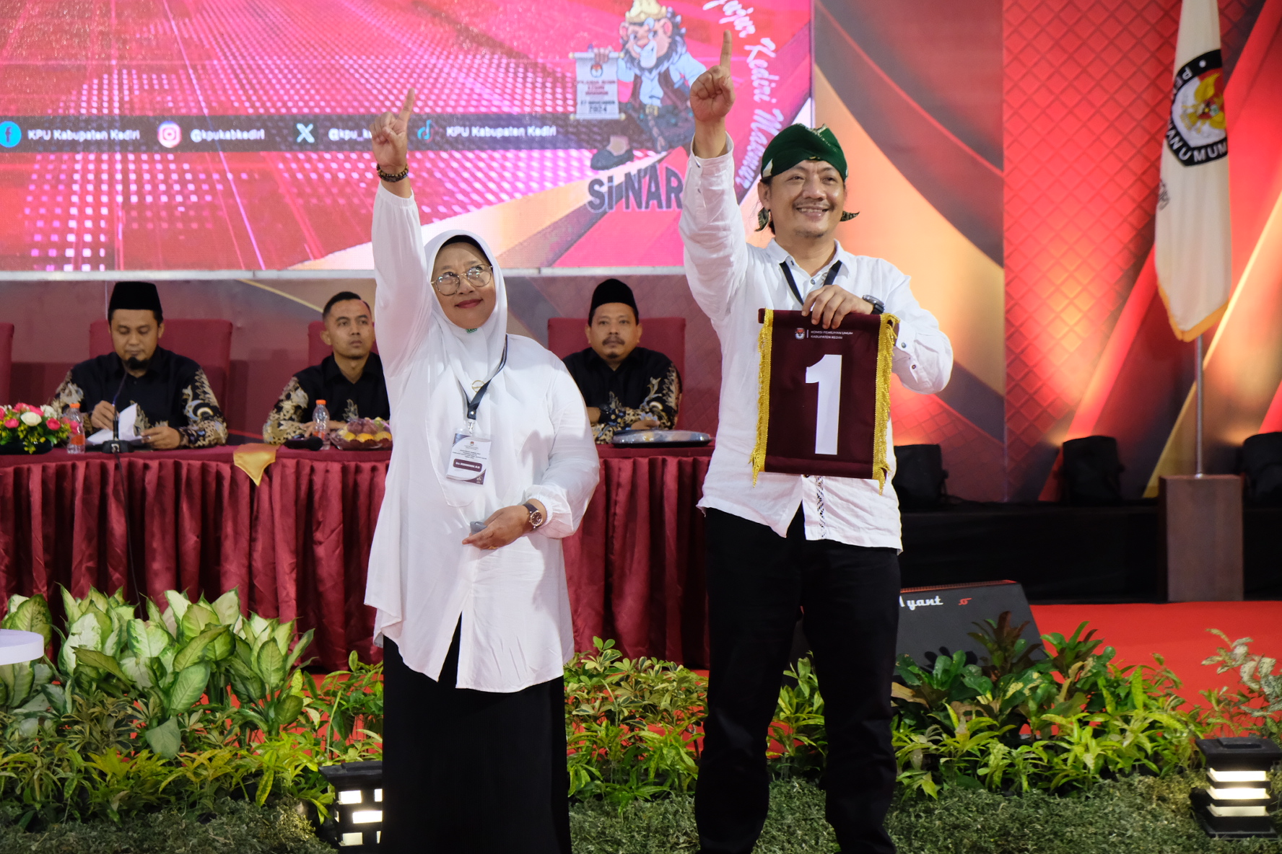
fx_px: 2955
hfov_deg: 24.5
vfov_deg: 16.5
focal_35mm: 83
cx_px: 641
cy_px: 427
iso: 6400
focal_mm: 55
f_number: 5
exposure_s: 1/200
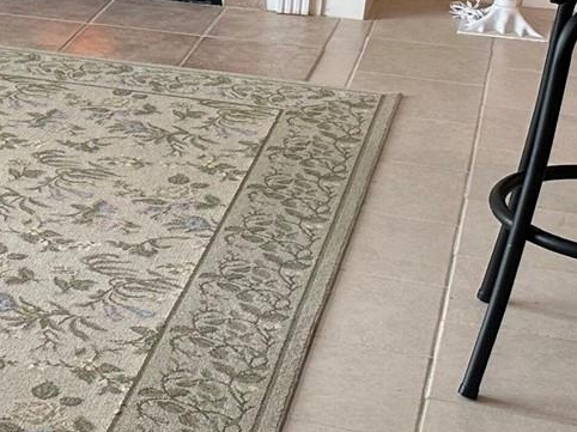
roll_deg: +1.3
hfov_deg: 17.5
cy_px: 61
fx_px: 1699
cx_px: -260
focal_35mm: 102
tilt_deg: -18.3
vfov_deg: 14.4
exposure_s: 1/120
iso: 80
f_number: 1.78
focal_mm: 6.86
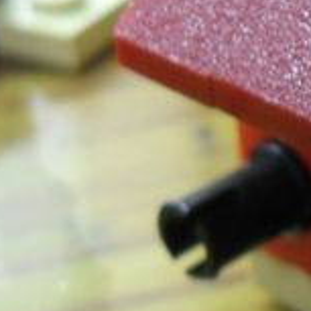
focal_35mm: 162
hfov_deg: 10.1
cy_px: 163
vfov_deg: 10.8
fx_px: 1647
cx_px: 573
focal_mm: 6.2
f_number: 2.8
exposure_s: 1/10
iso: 200
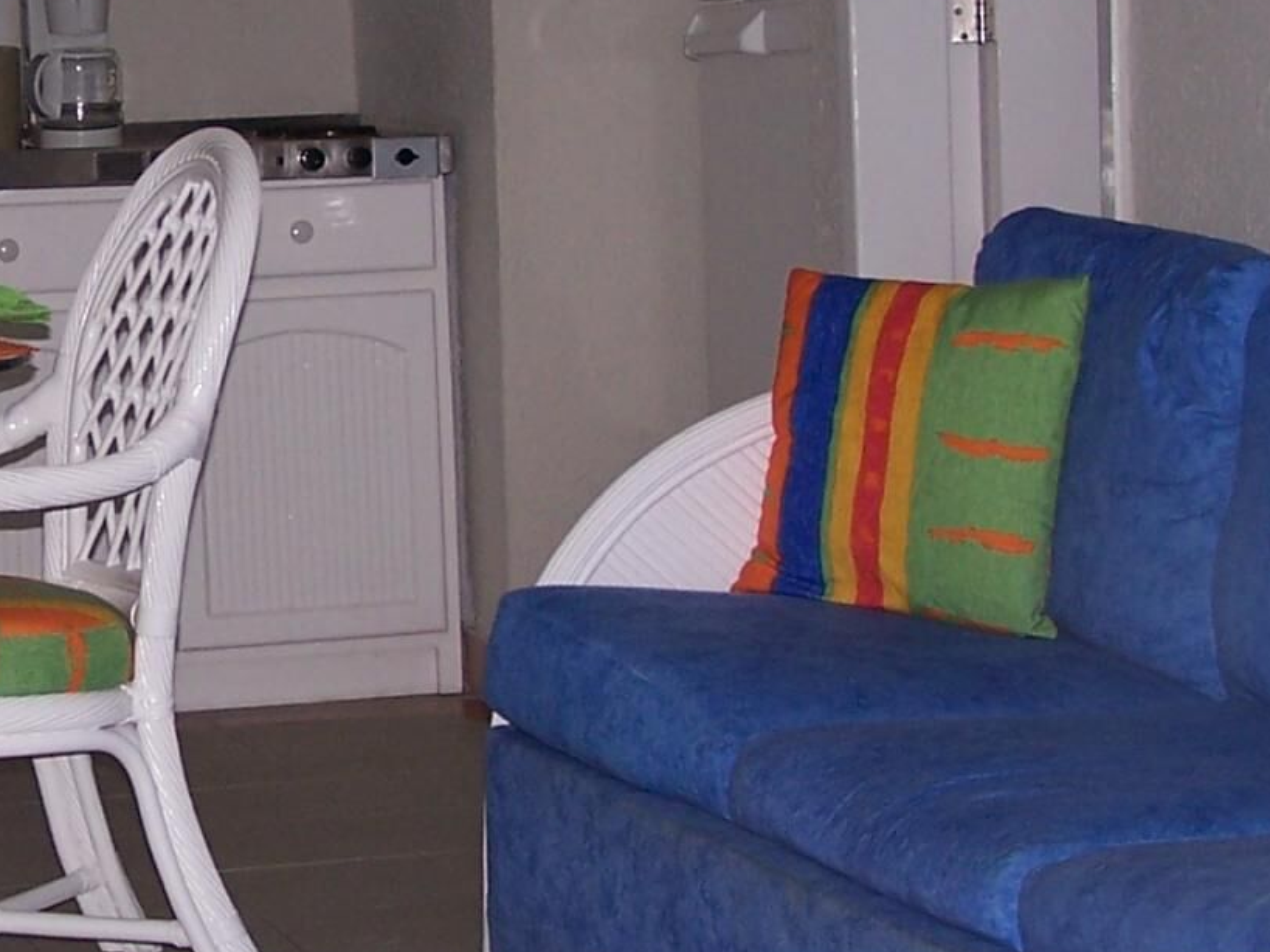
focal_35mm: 100
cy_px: 447
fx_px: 3668
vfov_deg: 14.8
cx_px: 40
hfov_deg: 19.2
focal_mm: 6.7
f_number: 2.8
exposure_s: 1/60
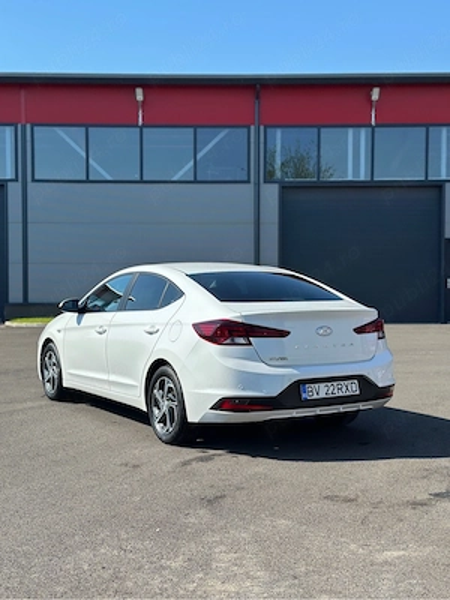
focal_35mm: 48
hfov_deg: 30.3
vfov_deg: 39.7
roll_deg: -1.1
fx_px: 832
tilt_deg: -1.3
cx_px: 225
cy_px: 300
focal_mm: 6.86
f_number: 1.78
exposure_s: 1/4184
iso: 80
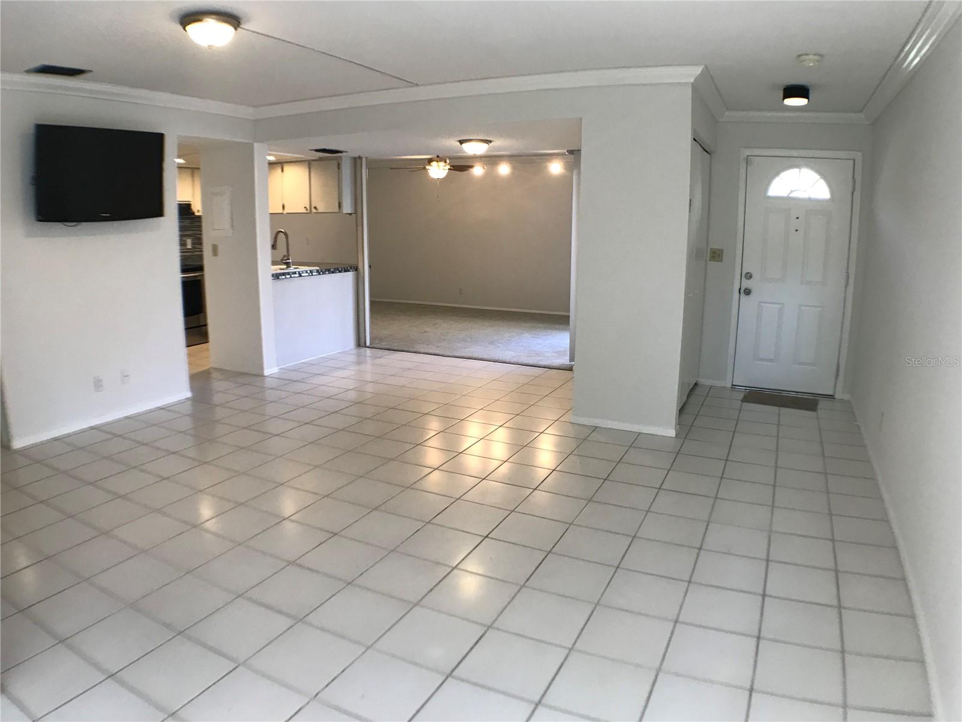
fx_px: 778
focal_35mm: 28
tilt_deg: -10.3
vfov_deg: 49.7
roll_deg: -0.4
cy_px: 361
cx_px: 481
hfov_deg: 63.4
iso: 25
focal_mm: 3.99
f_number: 1.8
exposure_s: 1/30
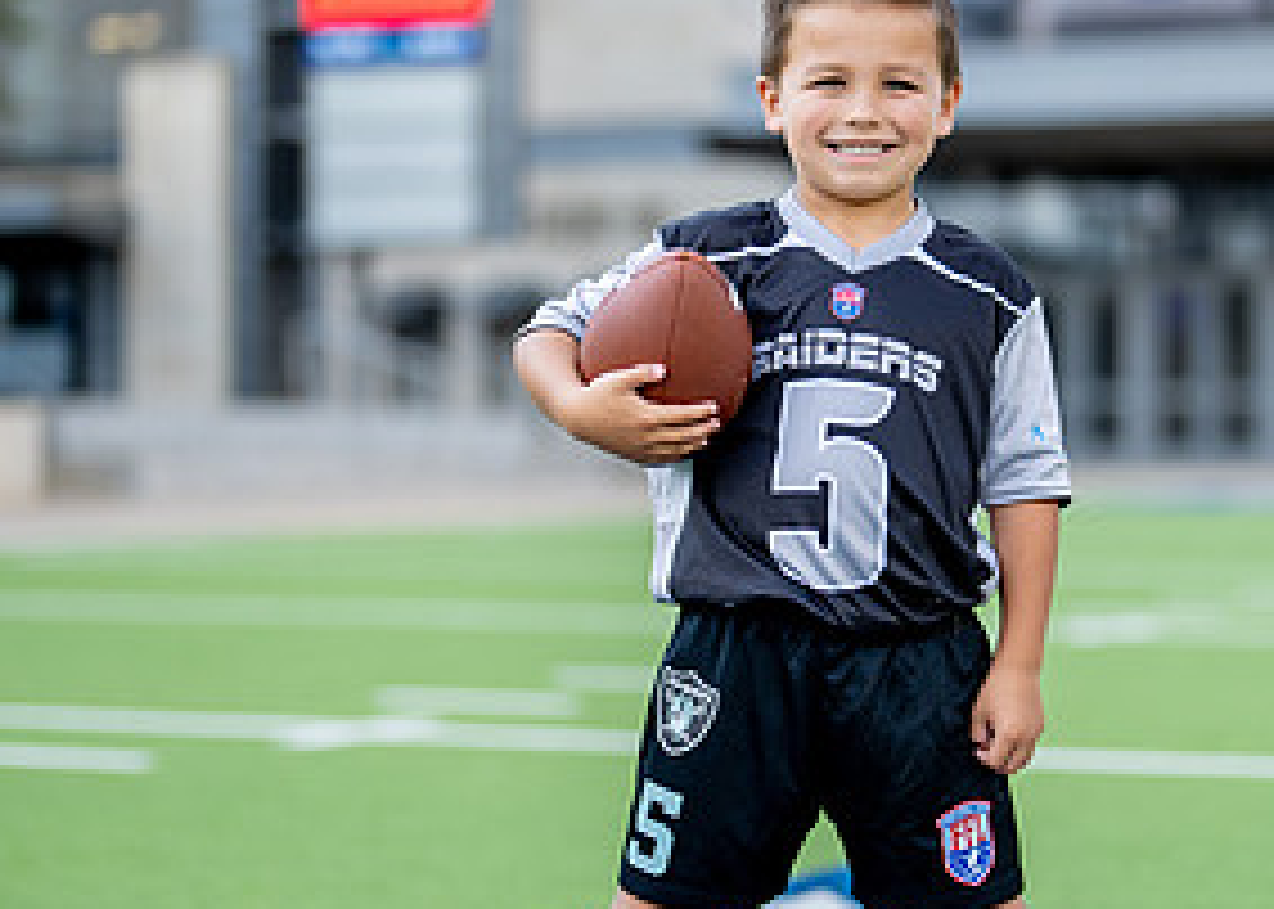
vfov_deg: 13.0
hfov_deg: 18.1
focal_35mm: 110
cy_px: 440
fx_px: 3979
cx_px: 864
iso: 100
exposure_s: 1/1600
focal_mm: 50
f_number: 1.2
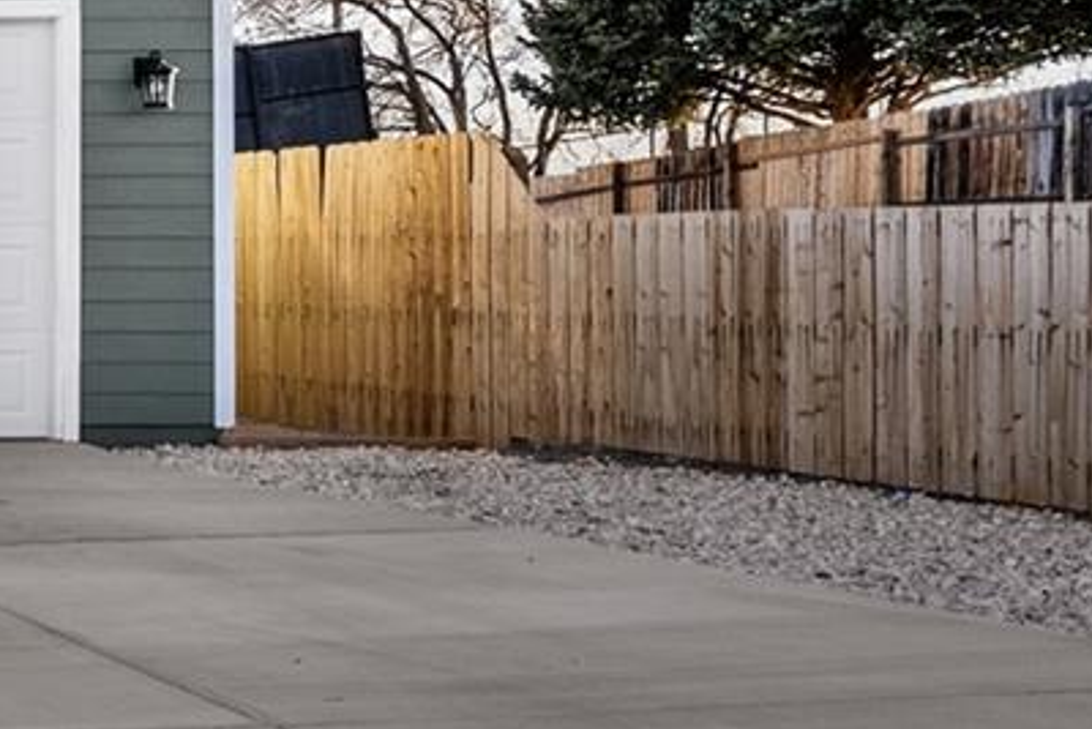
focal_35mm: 64
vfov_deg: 21.1
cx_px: -923
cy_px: 212
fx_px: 1942
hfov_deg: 20.6
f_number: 8
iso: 200
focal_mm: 16
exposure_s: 1/200
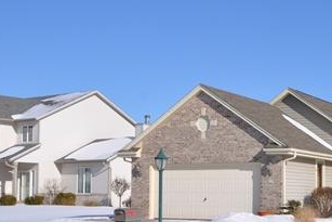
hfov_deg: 26.0
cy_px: 160
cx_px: 305
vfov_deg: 18.1
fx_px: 692
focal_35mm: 75
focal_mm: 24
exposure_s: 1/500
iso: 200
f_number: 11
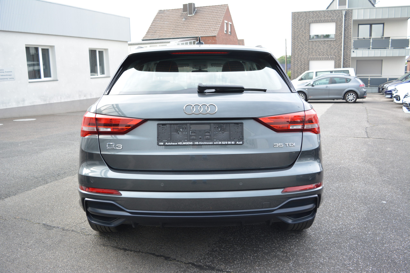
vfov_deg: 40.0
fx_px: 376
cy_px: 136
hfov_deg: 57.2
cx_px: 205
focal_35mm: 33
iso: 320
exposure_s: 1/100
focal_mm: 22
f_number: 5
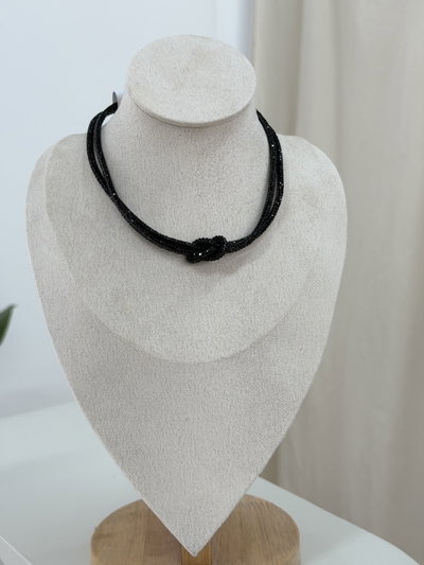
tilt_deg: -9.7
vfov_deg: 39.6
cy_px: 282
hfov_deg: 30.3
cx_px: 212
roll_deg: +0.0
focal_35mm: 48
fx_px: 784
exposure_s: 1/100
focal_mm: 6.76
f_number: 1.78
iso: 80
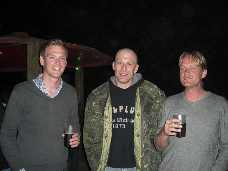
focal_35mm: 38
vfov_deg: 37.7
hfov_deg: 49.0
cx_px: 114
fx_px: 250
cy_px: 86
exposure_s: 1/60
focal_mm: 7.9
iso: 200
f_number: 2.8
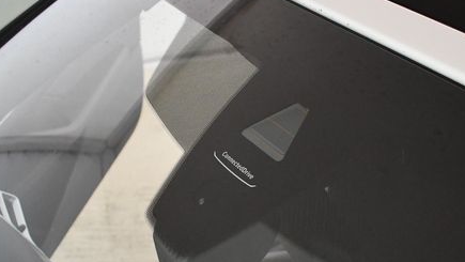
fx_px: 641
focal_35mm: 52
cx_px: 281
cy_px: 242
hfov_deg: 39.7
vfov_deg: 22.4
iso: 3200
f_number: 3.5
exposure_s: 1/60
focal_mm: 18
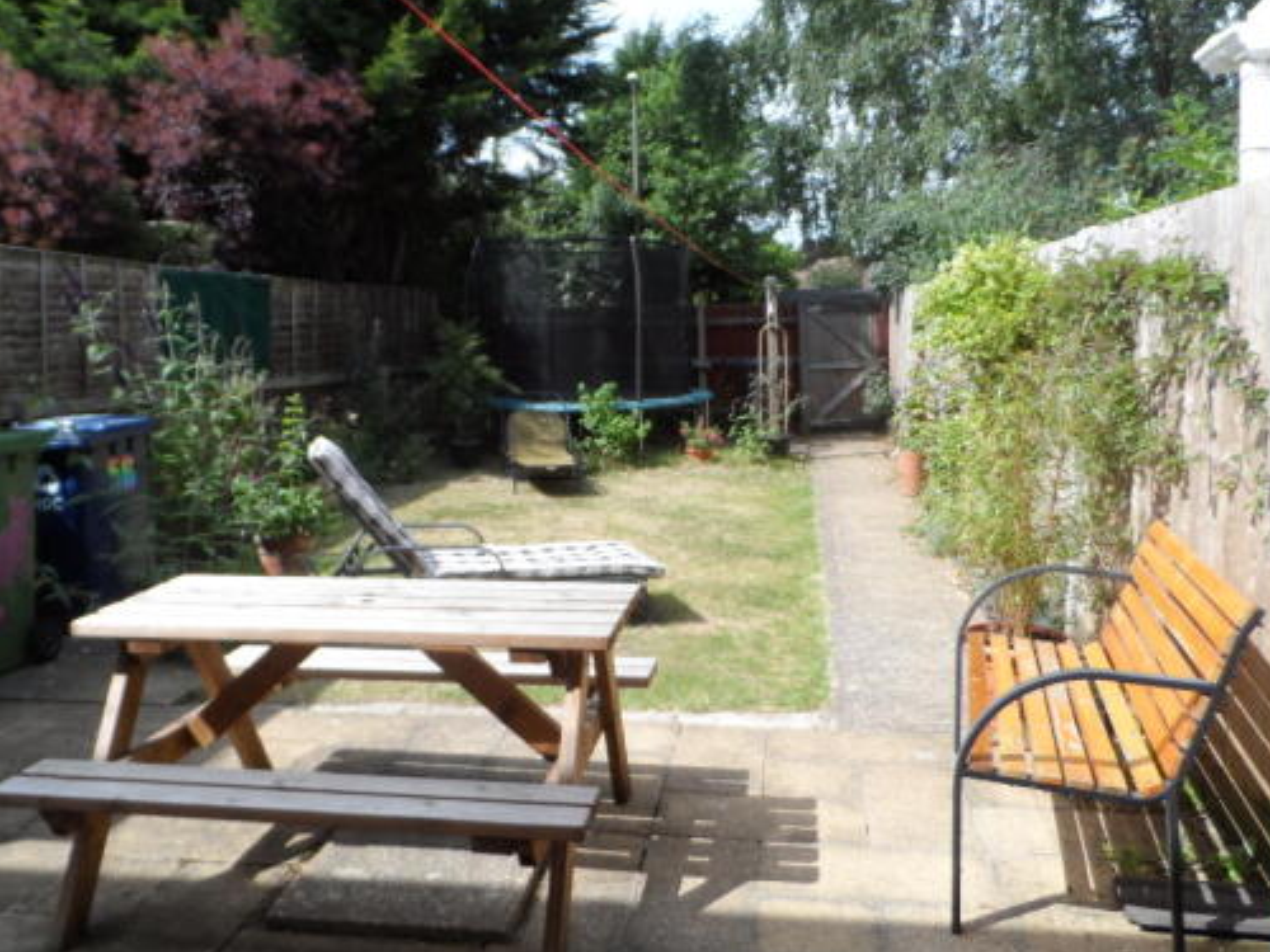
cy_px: 440
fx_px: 1027
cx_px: 616
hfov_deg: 63.4
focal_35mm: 28
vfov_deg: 49.7
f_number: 3.2
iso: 80
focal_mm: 4
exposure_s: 1/350
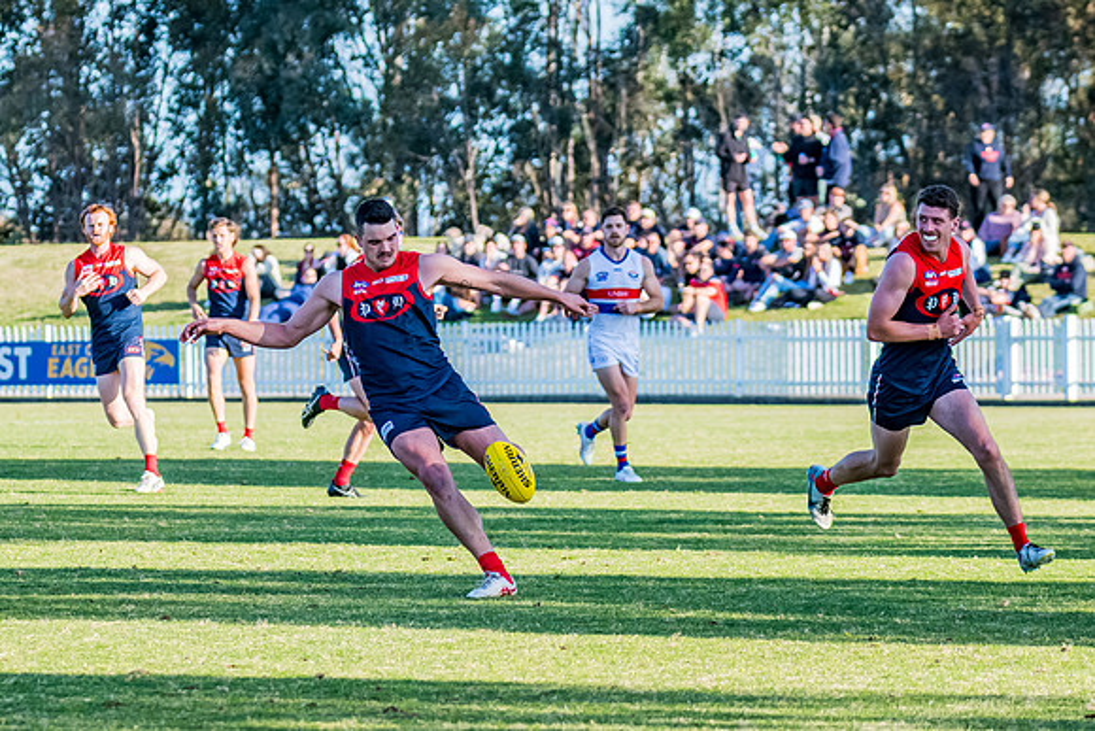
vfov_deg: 4.6
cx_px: 383
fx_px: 9023
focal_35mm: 297
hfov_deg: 6.9
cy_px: 425
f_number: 5.6
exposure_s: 1/1600
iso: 800
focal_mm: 170
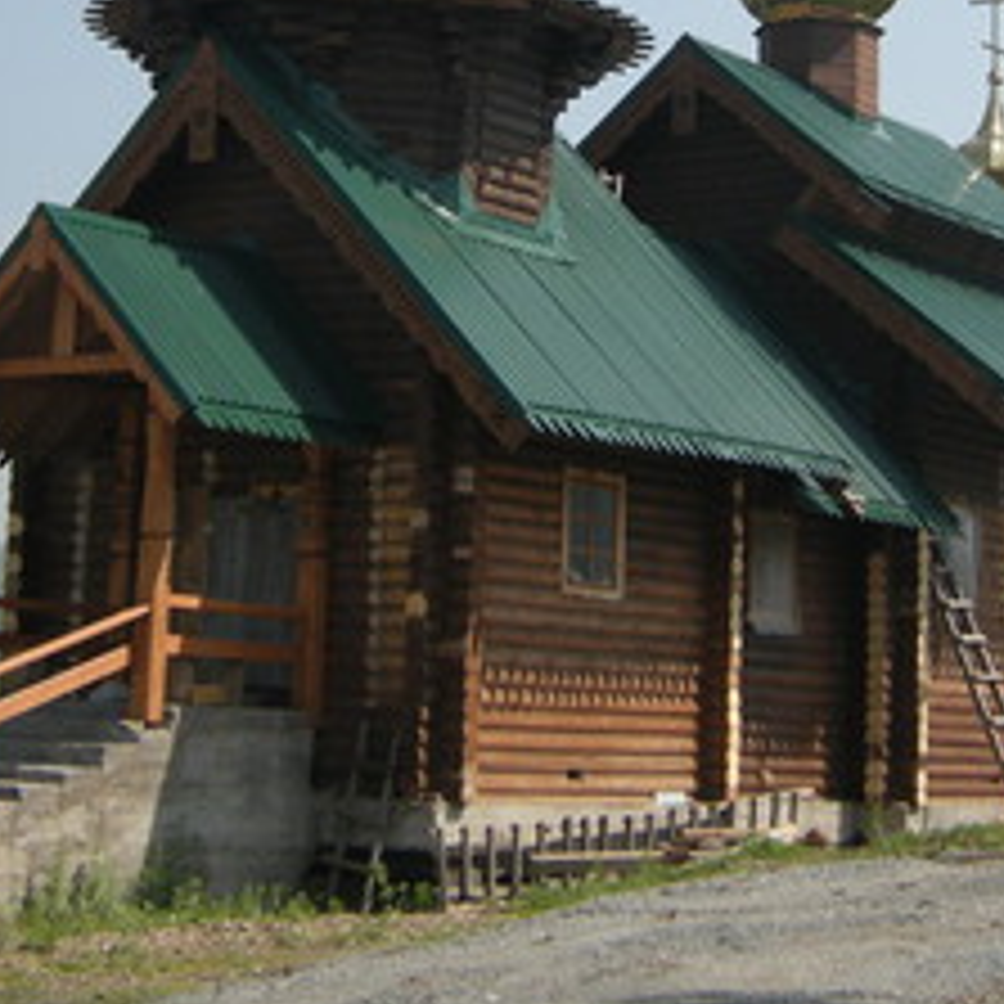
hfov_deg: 19.5
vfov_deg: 19.3
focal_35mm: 89
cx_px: 504
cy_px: 182
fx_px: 2920
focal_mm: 7.5
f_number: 7
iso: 64
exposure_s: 1/188
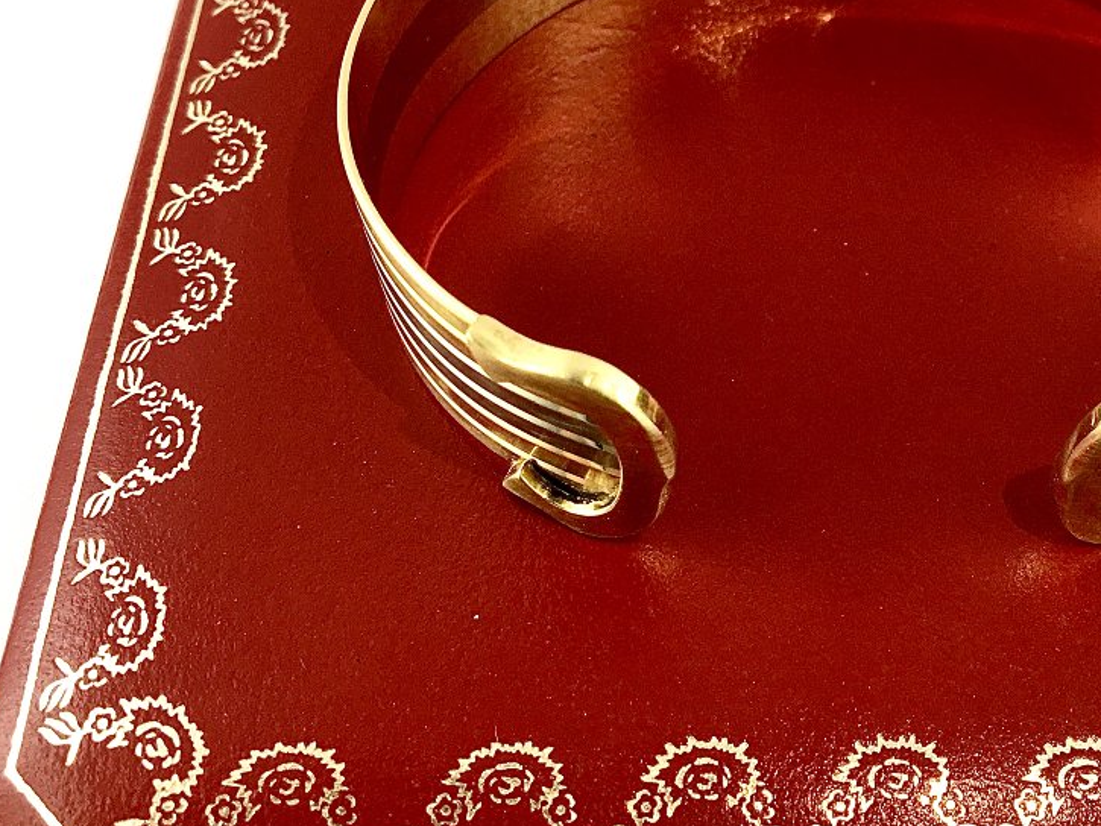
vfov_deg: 30.1
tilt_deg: -53.3
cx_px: 846
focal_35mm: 48
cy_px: 288
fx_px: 1527
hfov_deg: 38.5
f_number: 2.2
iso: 32
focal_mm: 4.15
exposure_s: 1/100
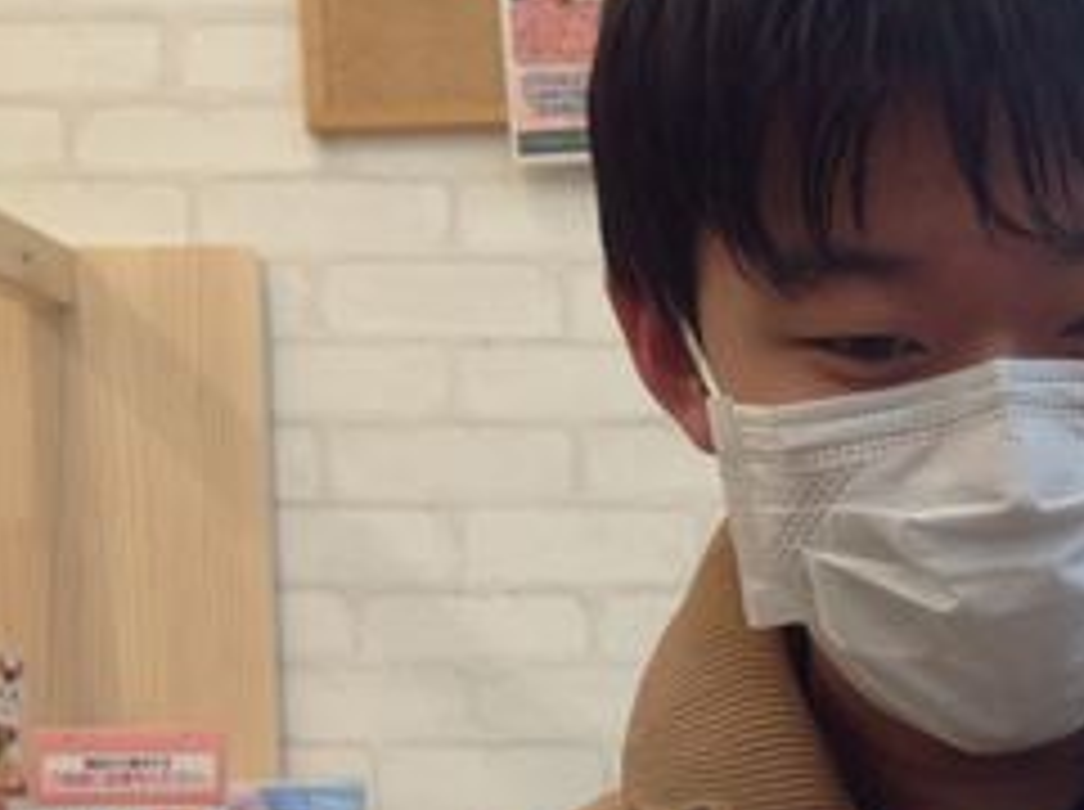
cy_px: 878
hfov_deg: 21.5
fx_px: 2720
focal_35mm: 87
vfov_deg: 16.4
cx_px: 1156
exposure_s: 1/40
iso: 50
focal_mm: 4.28
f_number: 2.4
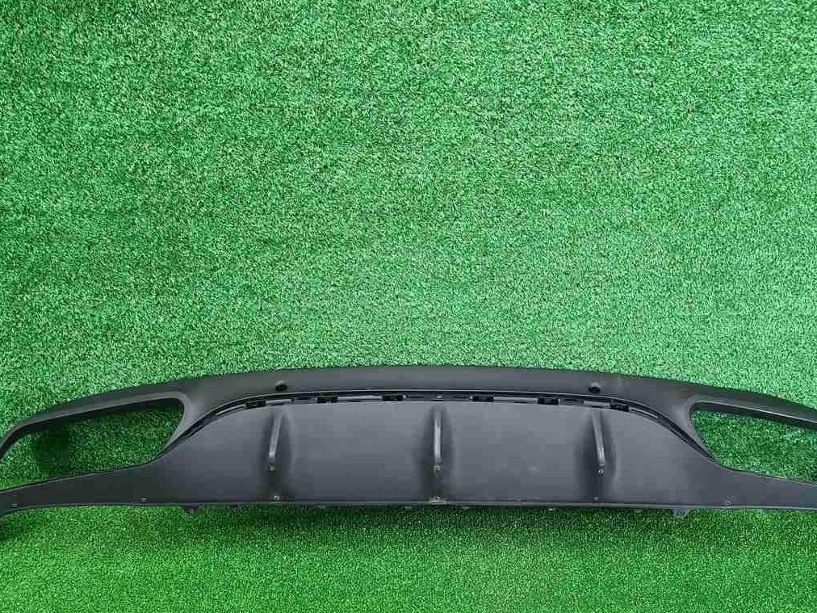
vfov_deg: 38.2
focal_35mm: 37
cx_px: 463
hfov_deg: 50.0
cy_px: 409
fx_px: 873
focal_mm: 5.4
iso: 282
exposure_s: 1/50
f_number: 1.8
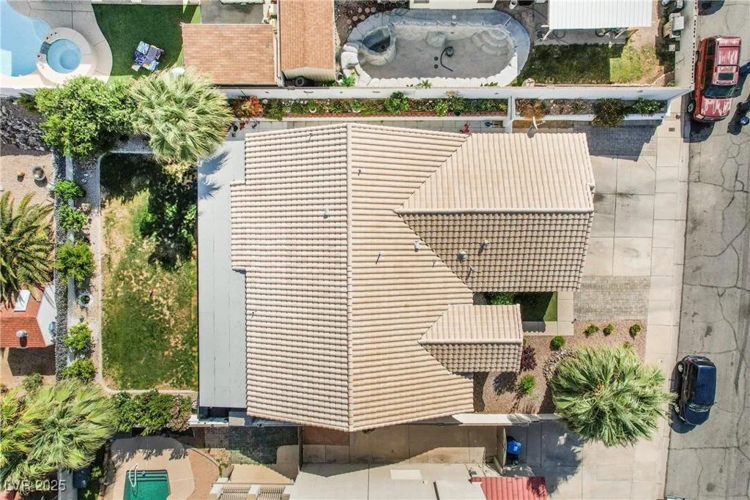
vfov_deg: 57.2
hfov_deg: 78.6
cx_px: 375
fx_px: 458
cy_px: 250
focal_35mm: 22
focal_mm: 8.38
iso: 100
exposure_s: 1/4000
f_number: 2.8
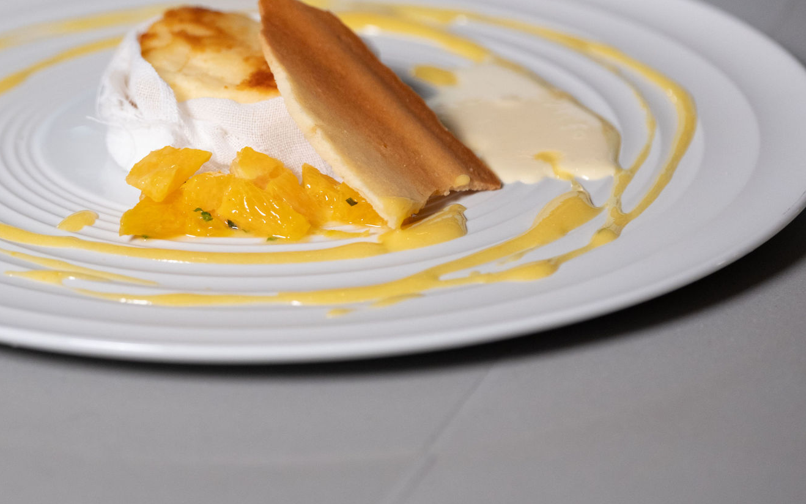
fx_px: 6019
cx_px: 253
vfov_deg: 4.8
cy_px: 189
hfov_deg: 7.7
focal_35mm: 274
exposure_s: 1/800
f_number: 2.8
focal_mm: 115
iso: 800
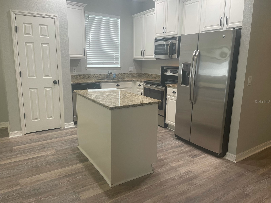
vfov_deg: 53.1
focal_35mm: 26
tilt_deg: -12.5
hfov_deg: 67.3
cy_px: 102
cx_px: 136
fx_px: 204
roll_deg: -0.4
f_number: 1.6
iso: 80
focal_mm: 5.1
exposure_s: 1/60
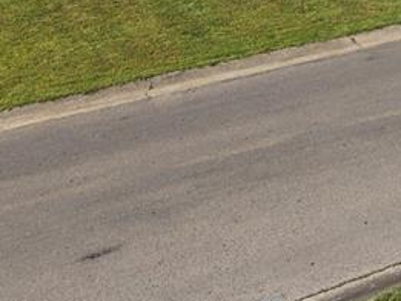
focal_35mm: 94
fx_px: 1089
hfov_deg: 19.2
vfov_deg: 15.1
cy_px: -81
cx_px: 529
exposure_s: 1/120
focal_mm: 8.67
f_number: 1.8
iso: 140
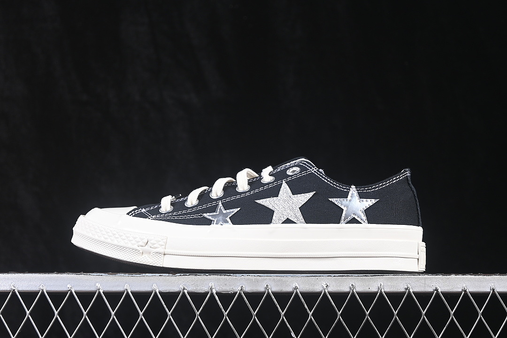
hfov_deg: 27.0
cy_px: 169
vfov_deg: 18.2
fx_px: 1056
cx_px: 254
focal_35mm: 75
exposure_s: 1/60
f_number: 6.3
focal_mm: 50
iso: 160
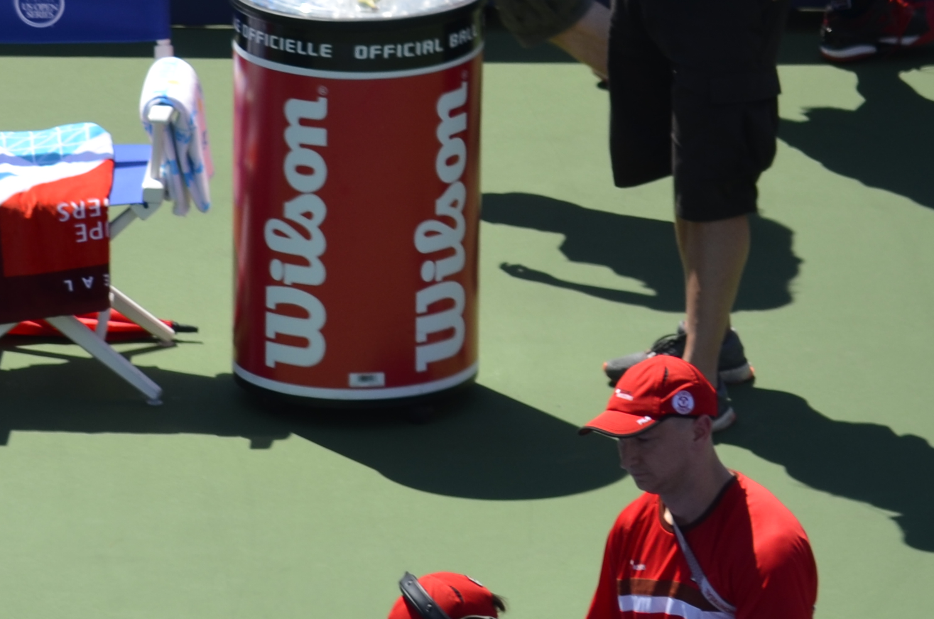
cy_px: 770
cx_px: -282
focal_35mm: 1044
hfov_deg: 2.0
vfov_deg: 1.3
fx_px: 27031
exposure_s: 1/500
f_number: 5.3
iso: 100
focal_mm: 210
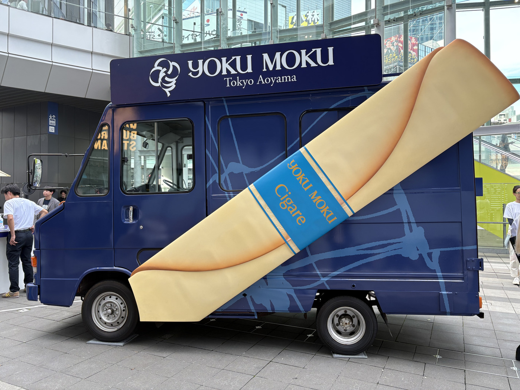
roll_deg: +0.7
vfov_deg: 53.1
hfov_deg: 67.3
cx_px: 260
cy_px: 195
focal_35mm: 26
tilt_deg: +1.0
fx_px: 391
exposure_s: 1/122
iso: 50
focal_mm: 5.96
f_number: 1.6
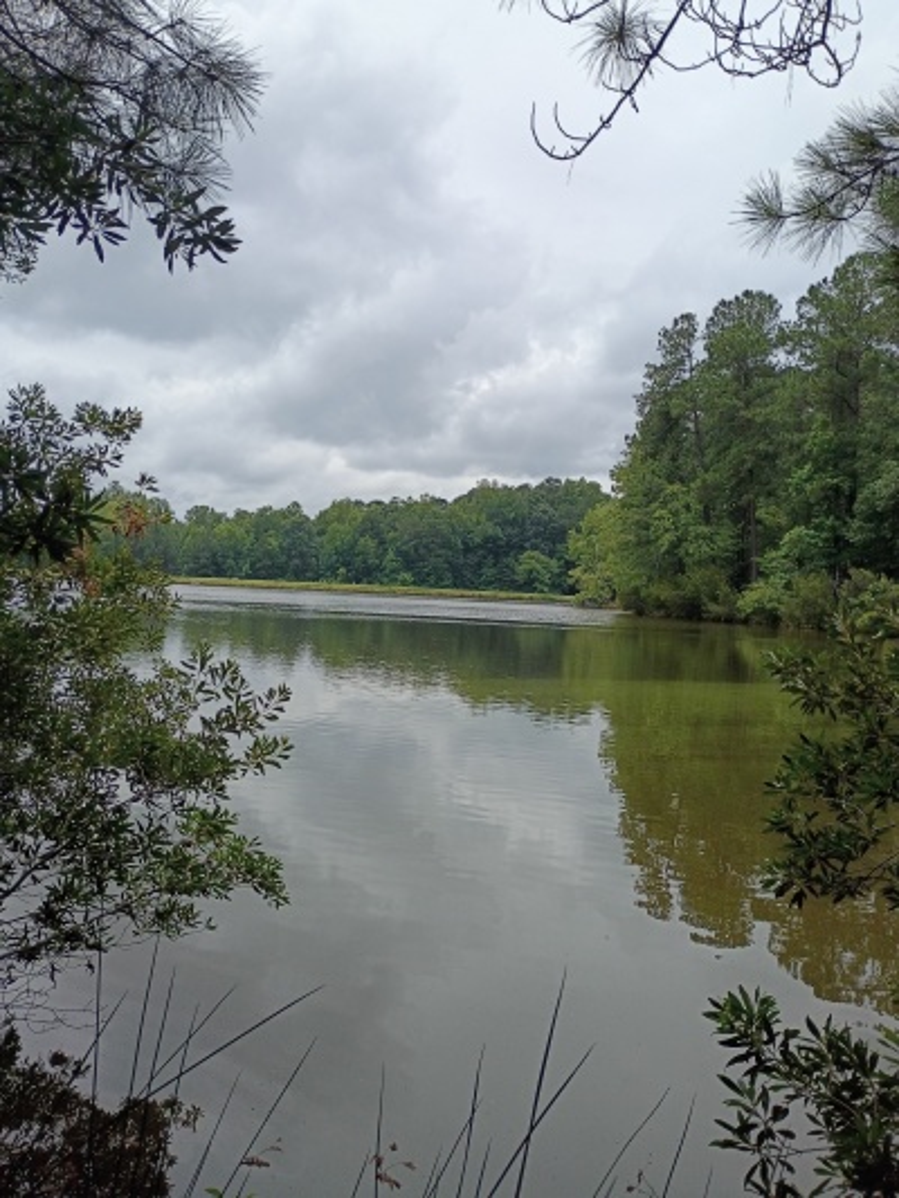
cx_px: 450
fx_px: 1004
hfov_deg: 48.2
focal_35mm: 29
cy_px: 599
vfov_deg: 61.6
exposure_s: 1/1730
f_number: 1.8
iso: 102
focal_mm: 4.27
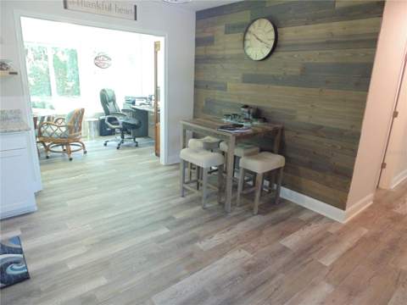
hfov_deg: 76.4
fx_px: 259
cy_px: 152
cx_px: 204
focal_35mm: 22
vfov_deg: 61.1
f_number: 3.1
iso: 250
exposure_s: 1/30
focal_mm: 4
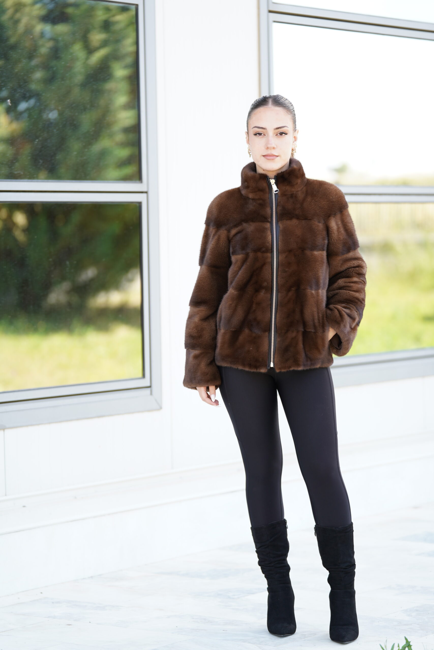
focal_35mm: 118
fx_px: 2133
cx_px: 217
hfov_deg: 11.6
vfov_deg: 17.3
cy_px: 325
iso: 200
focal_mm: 118
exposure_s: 1/250
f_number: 2.8
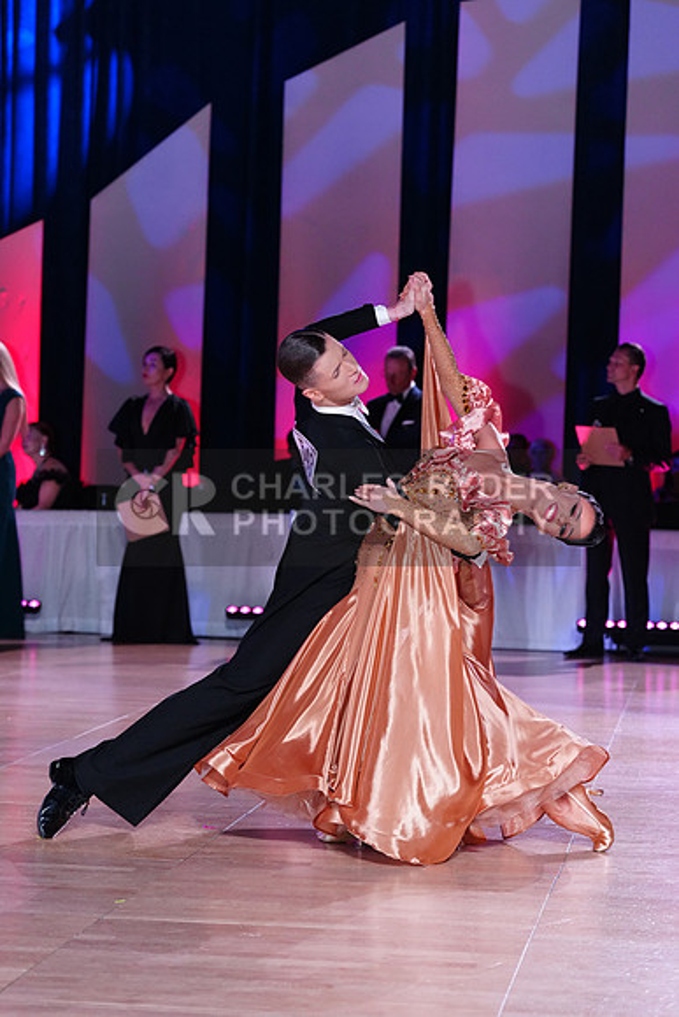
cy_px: 508
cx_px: 340
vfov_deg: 22.1
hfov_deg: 14.9
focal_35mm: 92
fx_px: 2601
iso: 2500
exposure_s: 1/250
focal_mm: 92
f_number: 4.5
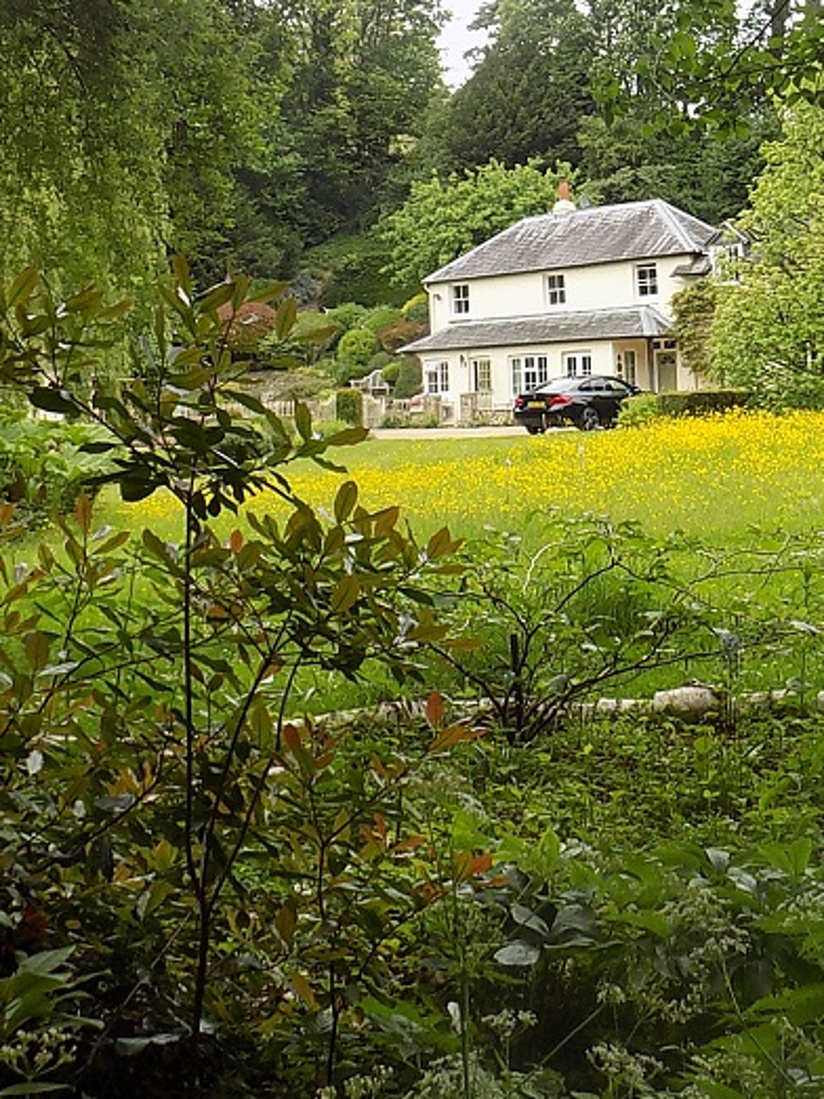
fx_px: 1588
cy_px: 313
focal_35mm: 50
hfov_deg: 29.0
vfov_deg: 37.5
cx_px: 530
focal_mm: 4
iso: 80
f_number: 3.1
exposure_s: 1/160
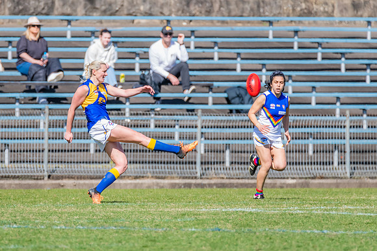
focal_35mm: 853
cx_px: 131
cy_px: 132
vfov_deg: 1.6
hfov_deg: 2.4
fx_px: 8935
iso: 800
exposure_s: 1/1600
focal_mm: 600
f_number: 9
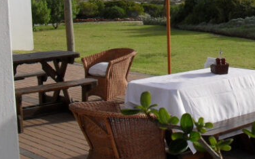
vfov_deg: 17.0
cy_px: 36
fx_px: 528
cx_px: 258
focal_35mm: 76
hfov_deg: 25.7
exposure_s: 1/250
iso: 100
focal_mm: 6.3
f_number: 8.4
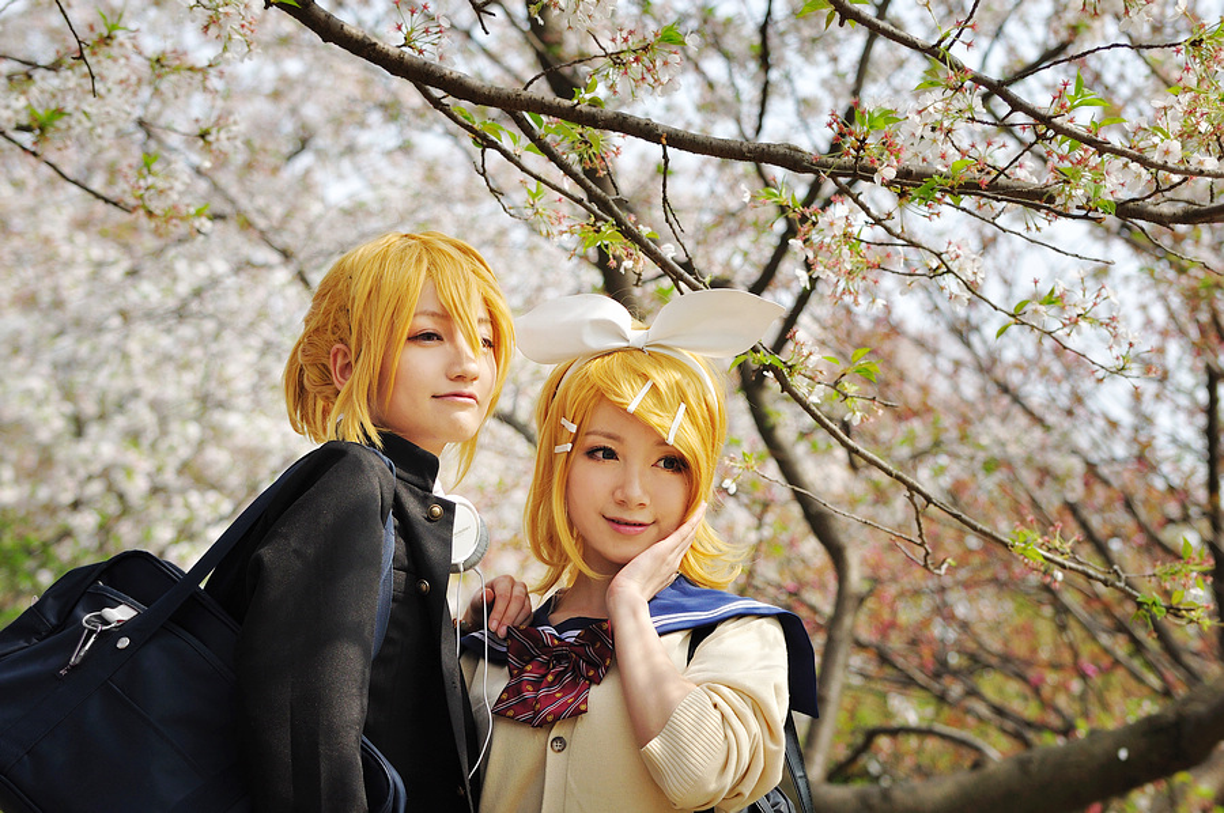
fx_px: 3566
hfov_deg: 19.5
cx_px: 612
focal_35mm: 105
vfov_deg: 13.0
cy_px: 406
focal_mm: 70
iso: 200
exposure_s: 1/640
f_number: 5.6
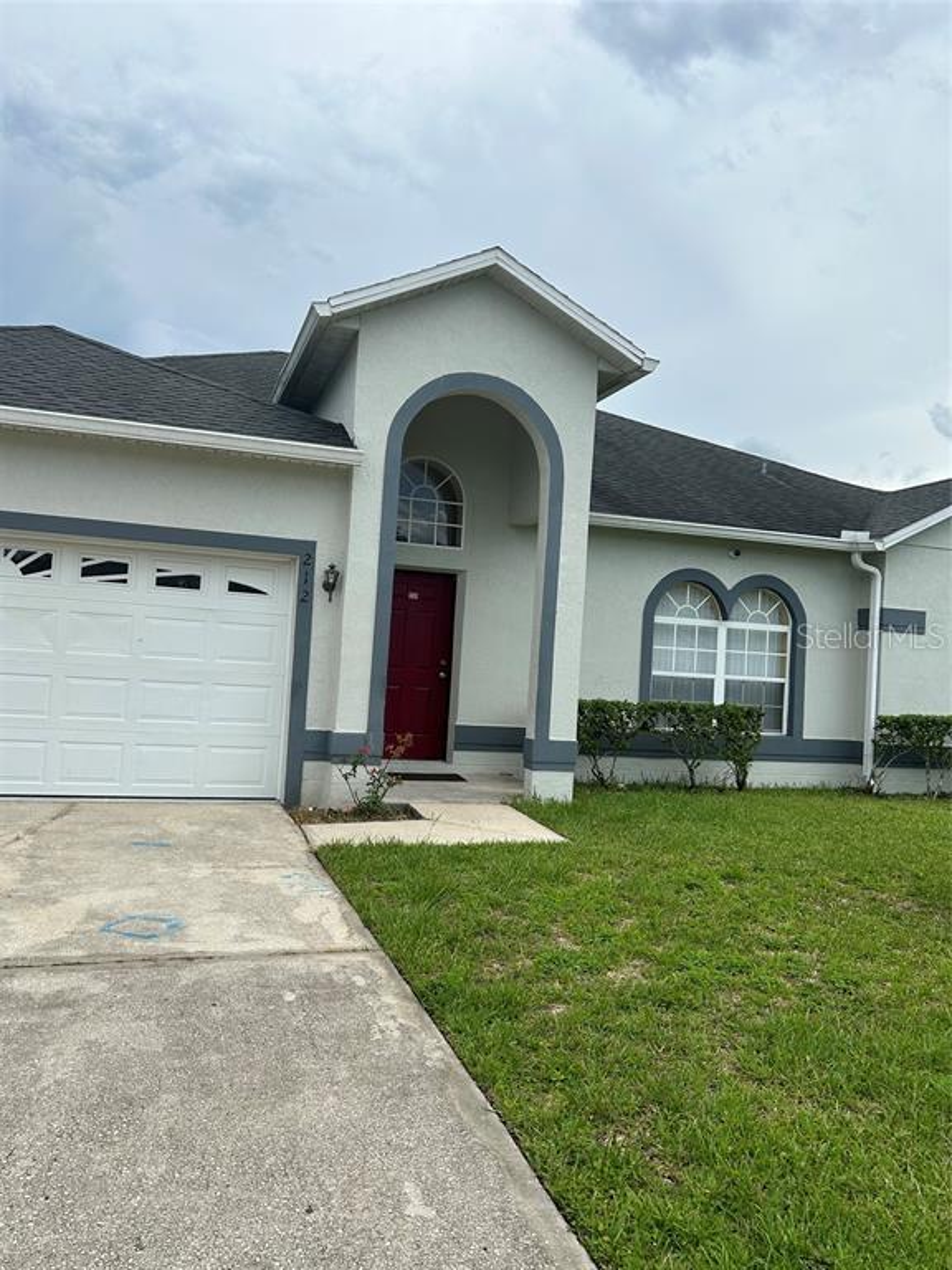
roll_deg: -3.5
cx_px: 476
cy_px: 635
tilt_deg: +1.9
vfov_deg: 67.3
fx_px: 953
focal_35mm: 26
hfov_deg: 53.1
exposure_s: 1/4444
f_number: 1.5
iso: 50
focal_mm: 5.7
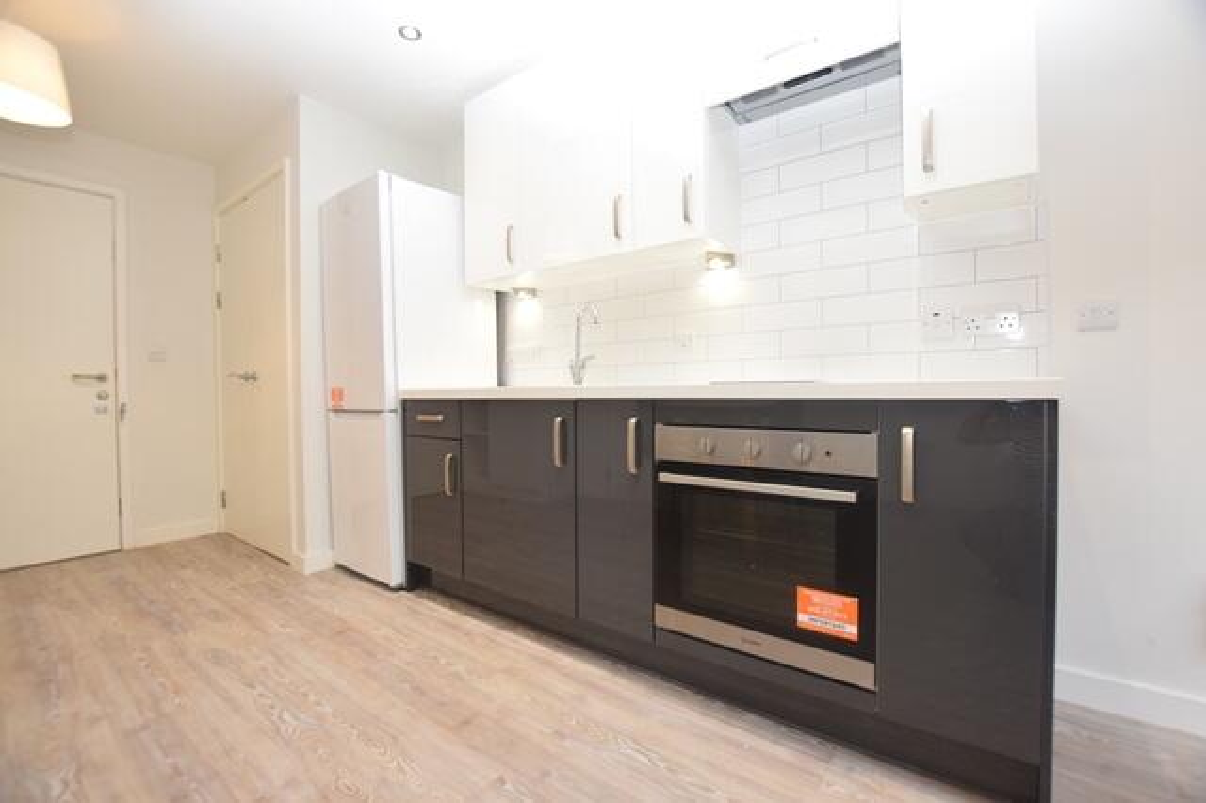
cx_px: 603
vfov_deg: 77.3
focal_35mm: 15
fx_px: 502
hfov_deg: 100.4
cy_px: 402
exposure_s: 1/100
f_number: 5
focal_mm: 10
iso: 800
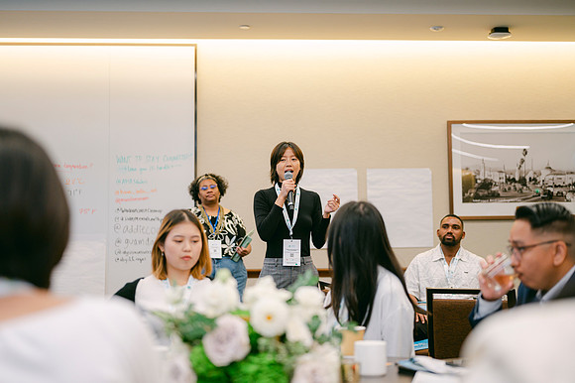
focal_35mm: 51
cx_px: 288
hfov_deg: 38.6
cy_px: 192
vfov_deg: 26.3
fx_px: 821
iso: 500
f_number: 2
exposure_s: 1/100
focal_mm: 50
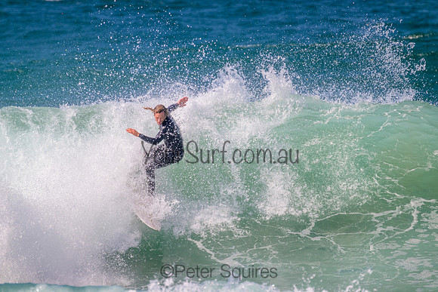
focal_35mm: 800
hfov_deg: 2.6
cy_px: 146
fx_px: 9735
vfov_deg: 1.7
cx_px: 219
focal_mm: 800
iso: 900
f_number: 11
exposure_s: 1/2000
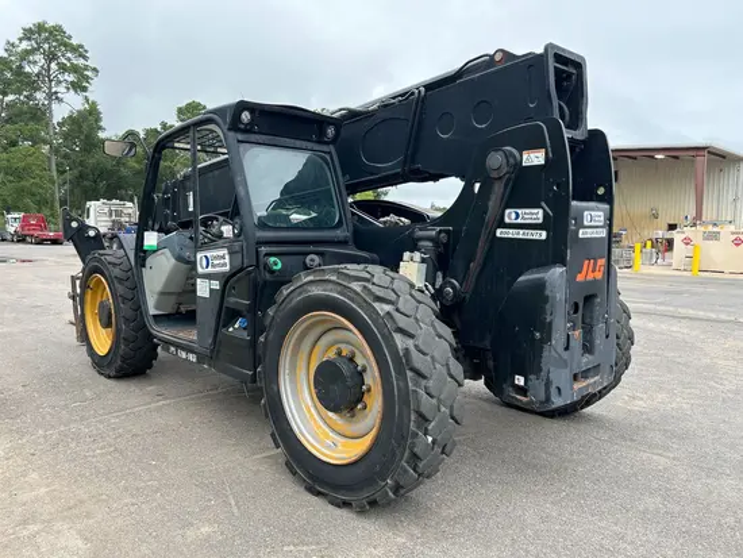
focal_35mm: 26
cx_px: 372
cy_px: 279
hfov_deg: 67.3
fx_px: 558
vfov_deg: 53.1
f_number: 1.5
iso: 50
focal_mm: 5.7
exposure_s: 1/203
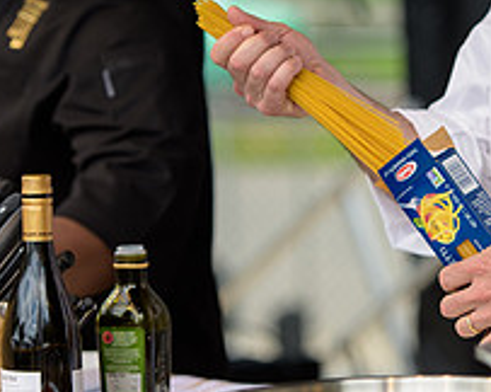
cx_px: 394
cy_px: 173
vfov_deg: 5.2
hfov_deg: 6.6
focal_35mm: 295
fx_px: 4283
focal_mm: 110
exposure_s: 1/1250
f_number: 3.2
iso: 250
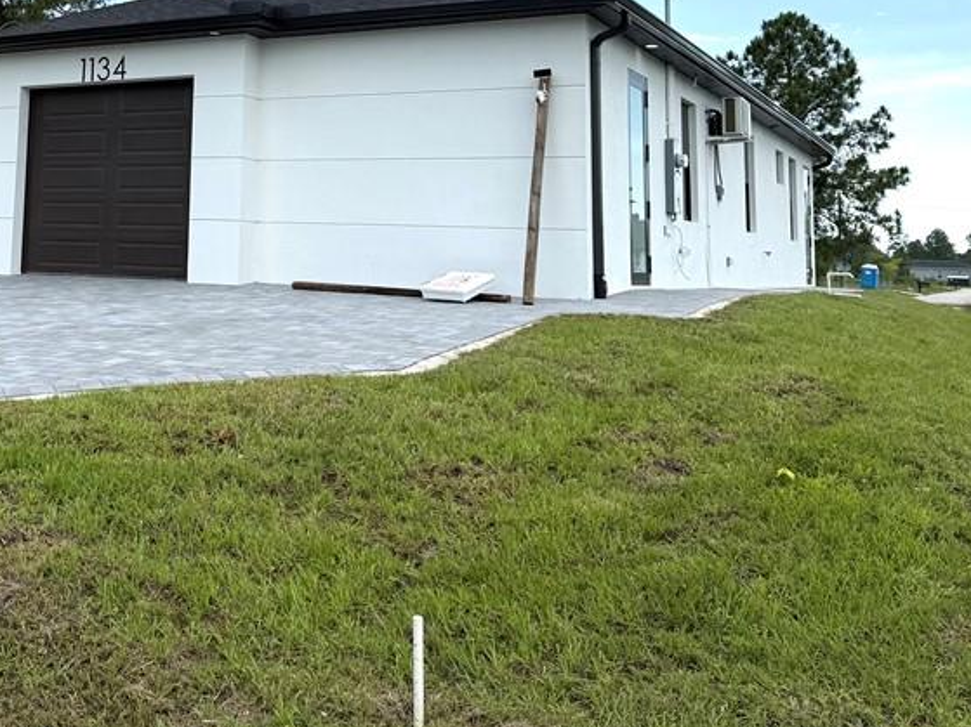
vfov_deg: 31.5
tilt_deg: +7.4
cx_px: 182
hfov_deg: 41.0
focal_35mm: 44
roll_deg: -1.9
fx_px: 1234
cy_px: 87
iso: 80
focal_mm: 6.76
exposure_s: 1/6173
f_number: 1.78
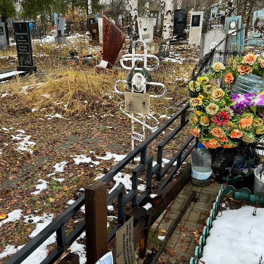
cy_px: 149
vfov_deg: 45.9
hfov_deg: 44.7
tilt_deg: -25.9
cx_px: 70
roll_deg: -0.9
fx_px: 311
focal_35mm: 36
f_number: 1.5
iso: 32
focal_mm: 5.7
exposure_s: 1/142
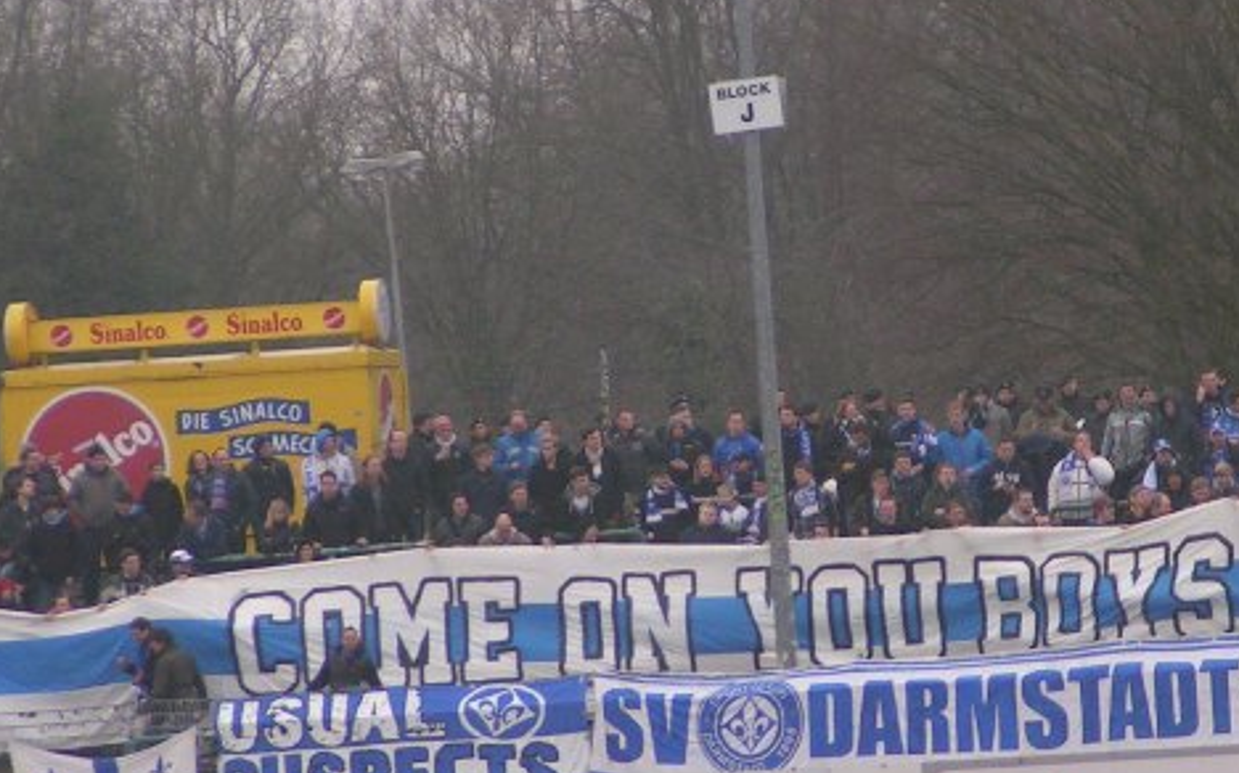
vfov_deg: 3.1
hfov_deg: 4.9
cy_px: 418
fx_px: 14445
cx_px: 831
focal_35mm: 428
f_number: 3.5
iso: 100
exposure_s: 1/250
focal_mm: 36.1
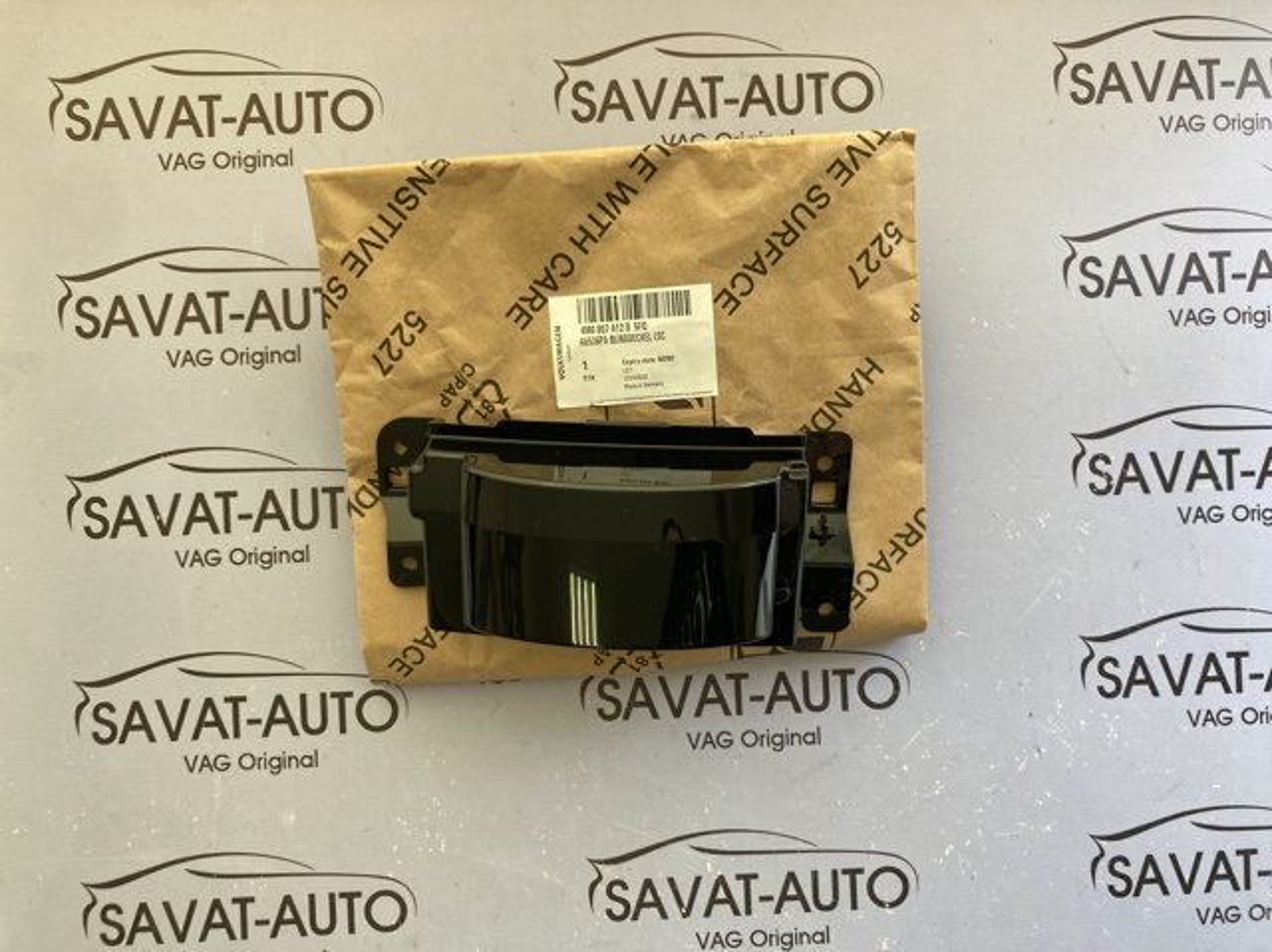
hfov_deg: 63.5
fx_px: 1028
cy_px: 476
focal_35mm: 28
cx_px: 636
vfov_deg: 49.7
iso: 50
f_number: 1.8
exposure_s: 1/121
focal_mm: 3.99
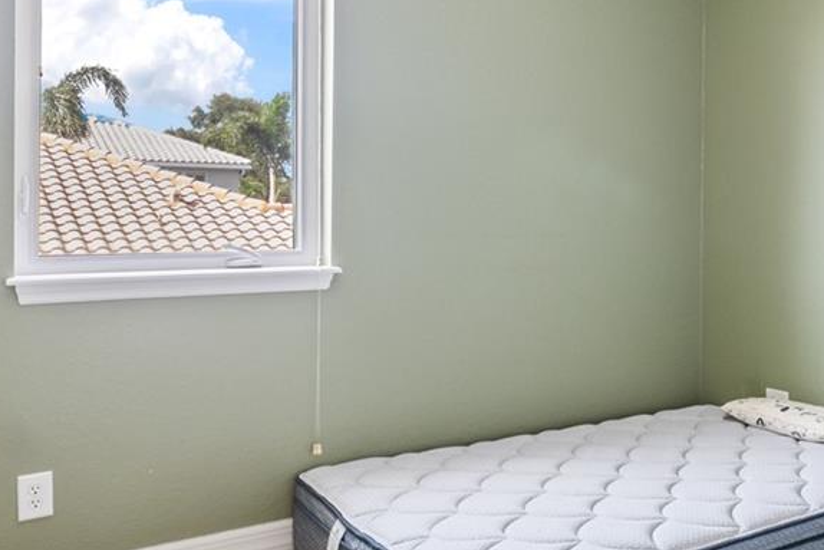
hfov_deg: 46.6
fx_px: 893
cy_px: 214
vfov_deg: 34.1
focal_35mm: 39
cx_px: 675
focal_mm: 14
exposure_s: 1/10
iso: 400
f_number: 8
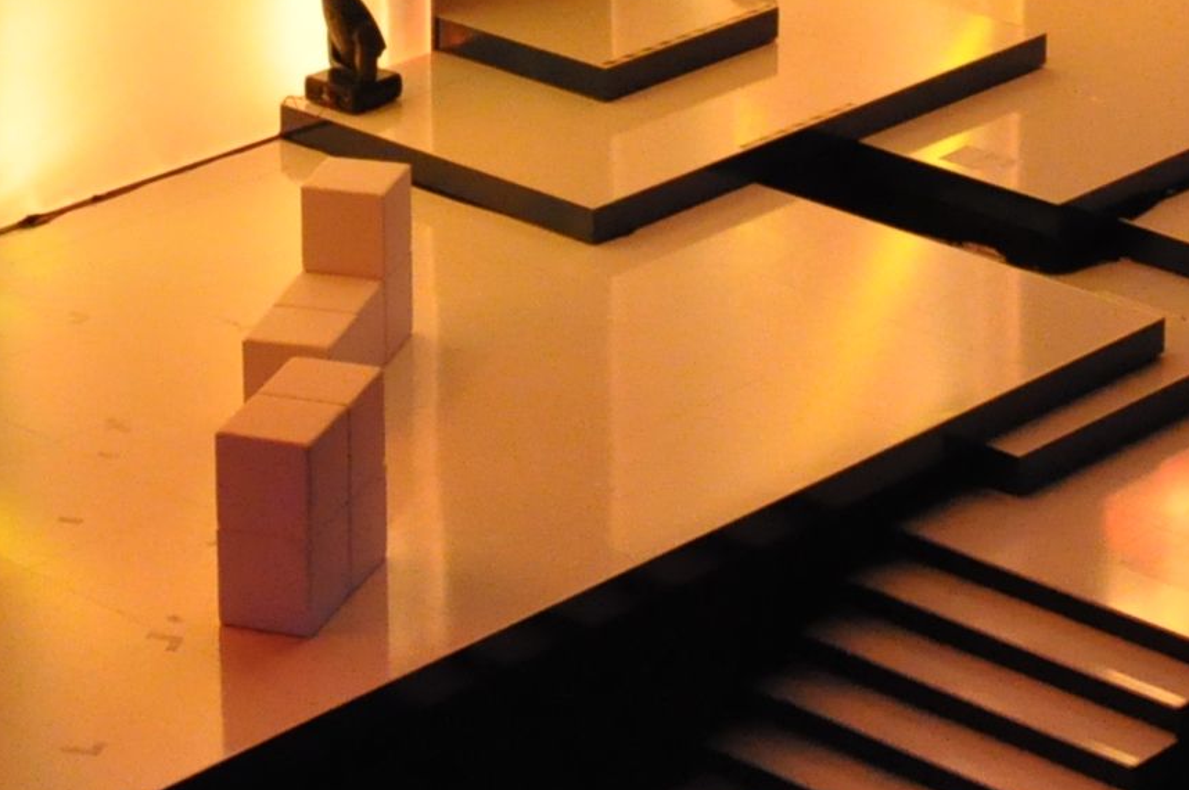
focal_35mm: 135
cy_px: -353
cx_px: 685
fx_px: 4454
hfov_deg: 15.2
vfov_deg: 9.9
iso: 3200
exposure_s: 1/40
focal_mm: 24
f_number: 6.3
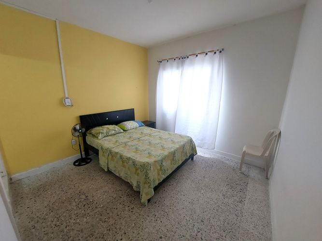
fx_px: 121
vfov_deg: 89.9
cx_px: 161
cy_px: 120
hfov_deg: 106.2
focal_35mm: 13
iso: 320
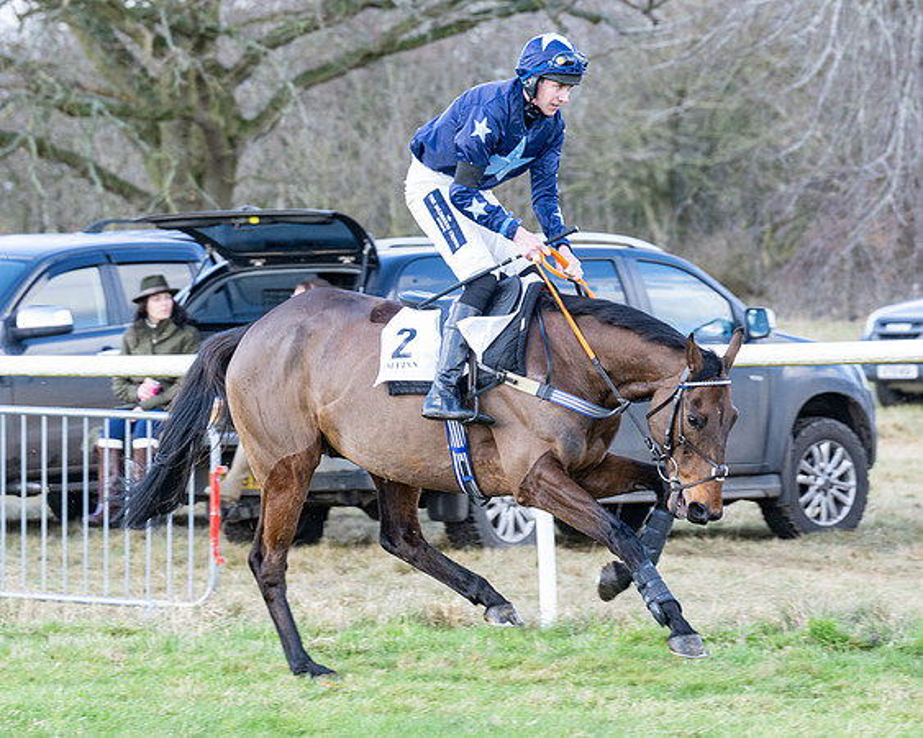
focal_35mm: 250
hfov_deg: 7.7
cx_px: 488
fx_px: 6835
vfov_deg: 6.2
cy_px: 404
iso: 400
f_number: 4
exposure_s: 1/500
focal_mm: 105
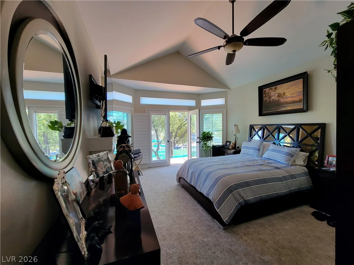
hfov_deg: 106.2
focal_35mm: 13
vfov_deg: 89.9
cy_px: 132
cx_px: 177
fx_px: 133
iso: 160
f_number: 2.2
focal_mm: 2.2
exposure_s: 1/60
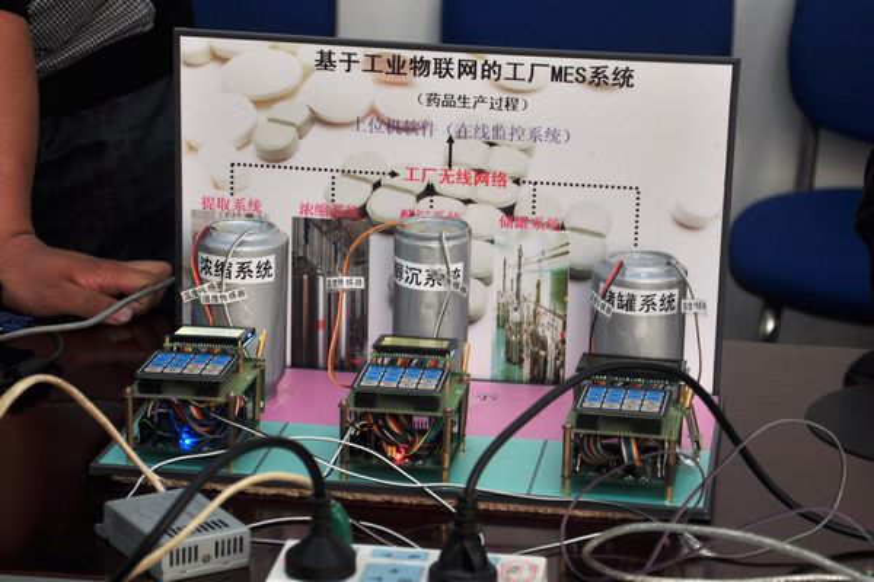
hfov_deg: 21.9
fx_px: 2258
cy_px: 291
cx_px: 437
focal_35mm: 93
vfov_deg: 14.7
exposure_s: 1/13
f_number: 5.3
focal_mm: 62
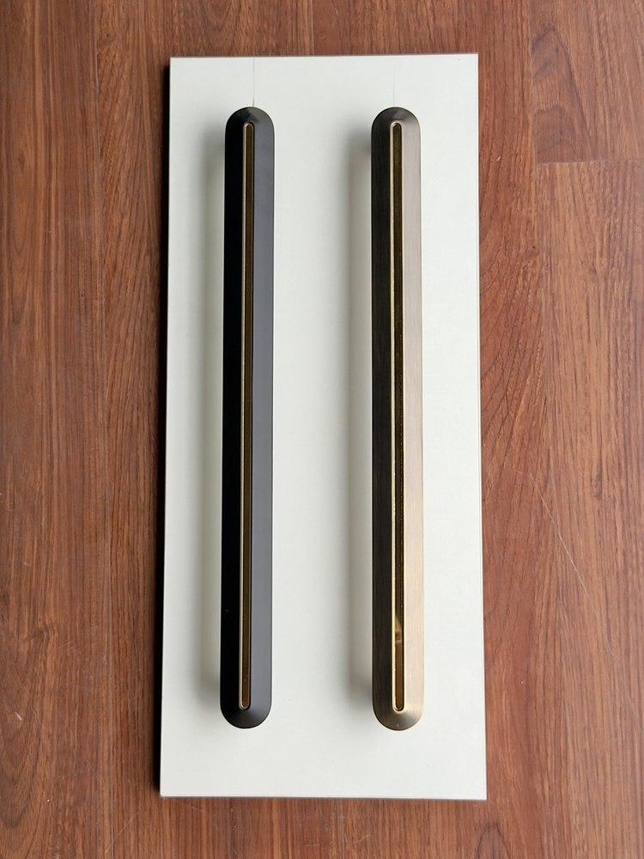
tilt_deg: -84.2
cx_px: 322
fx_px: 1191
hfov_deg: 30.3
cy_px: 430
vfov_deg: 39.7
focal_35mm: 48
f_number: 1.78
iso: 80
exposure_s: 1/121
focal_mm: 6.76
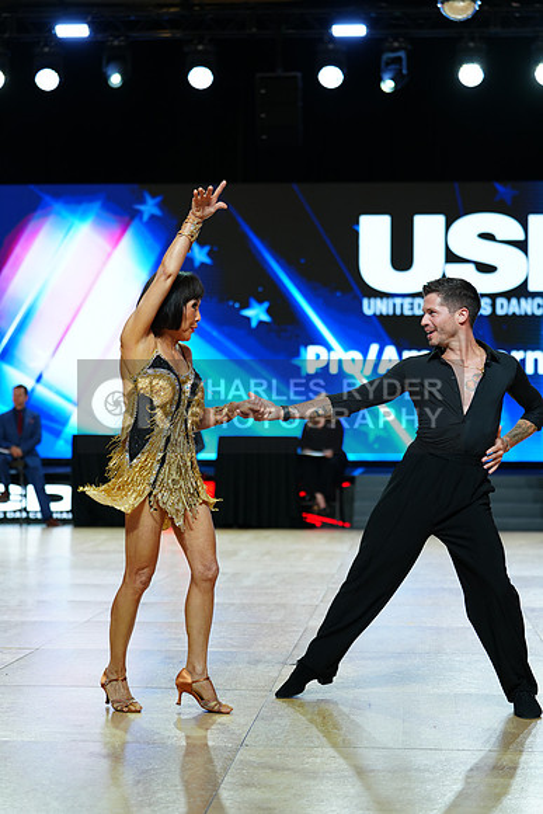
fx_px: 1583
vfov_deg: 28.8
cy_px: 407
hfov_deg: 19.5
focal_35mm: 70
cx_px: 272
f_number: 2.8
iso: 500
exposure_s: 1/400
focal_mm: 70
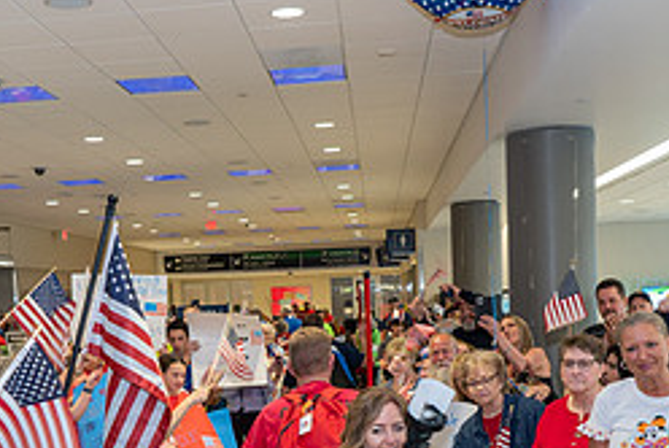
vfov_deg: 23.8
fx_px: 1042
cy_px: 381
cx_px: 251
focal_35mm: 56
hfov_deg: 35.4
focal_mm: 24
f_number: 4.5
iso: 800
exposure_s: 1/40
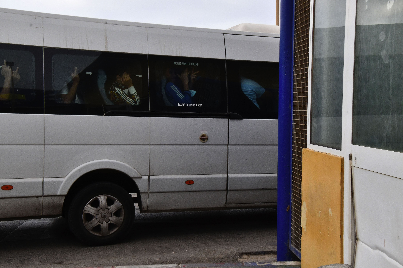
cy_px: 134
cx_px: 202
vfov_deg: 31.2
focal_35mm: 43
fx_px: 481
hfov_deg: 45.5
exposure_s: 1/500
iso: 1250
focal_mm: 29
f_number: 13
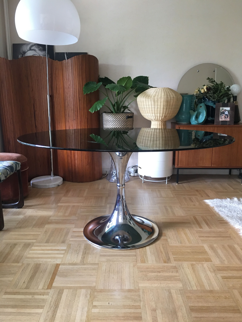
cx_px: 121
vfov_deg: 61.7
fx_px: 270
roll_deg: +0.2
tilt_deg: -11.4
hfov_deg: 48.2
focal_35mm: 29
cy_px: 161
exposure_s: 1/17
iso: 80
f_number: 2.2
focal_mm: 4.15
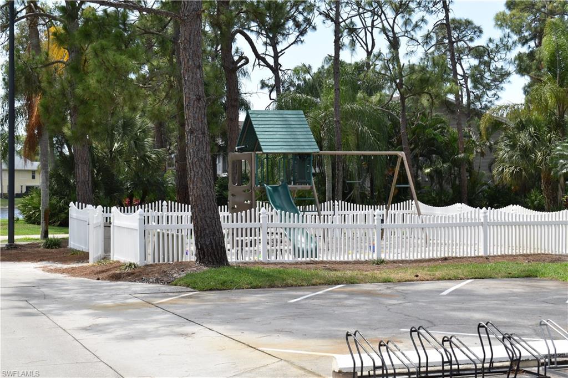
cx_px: 284
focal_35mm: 60
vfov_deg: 22.6
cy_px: 189
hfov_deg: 33.4
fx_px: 946
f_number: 8
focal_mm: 40
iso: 180
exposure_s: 1/250
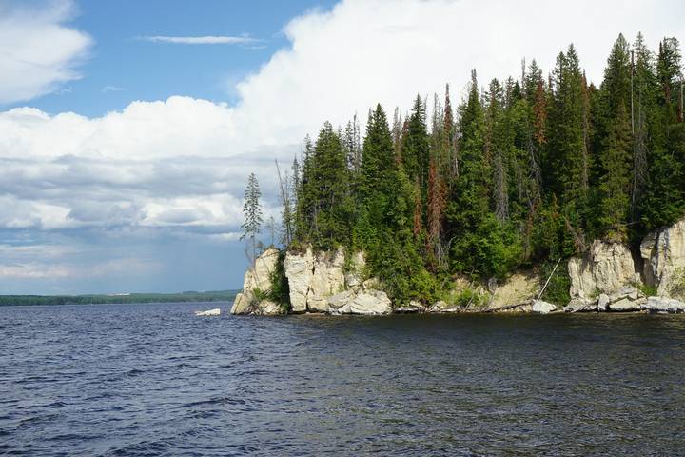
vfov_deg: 28.1
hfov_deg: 41.1
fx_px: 913
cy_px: 228
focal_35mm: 48
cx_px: 342
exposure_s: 1/160
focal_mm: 32
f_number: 11
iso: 100
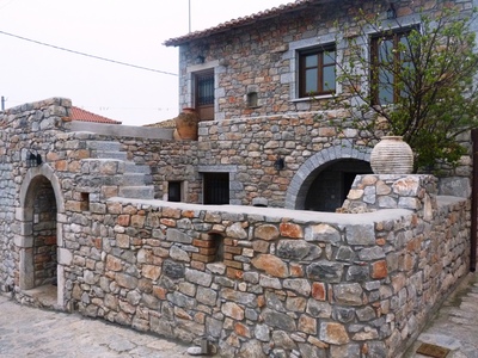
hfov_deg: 61.7
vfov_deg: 48.2
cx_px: 239
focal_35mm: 29
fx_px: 400
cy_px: 179
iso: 400
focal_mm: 5.2
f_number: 2.9
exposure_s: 1/50
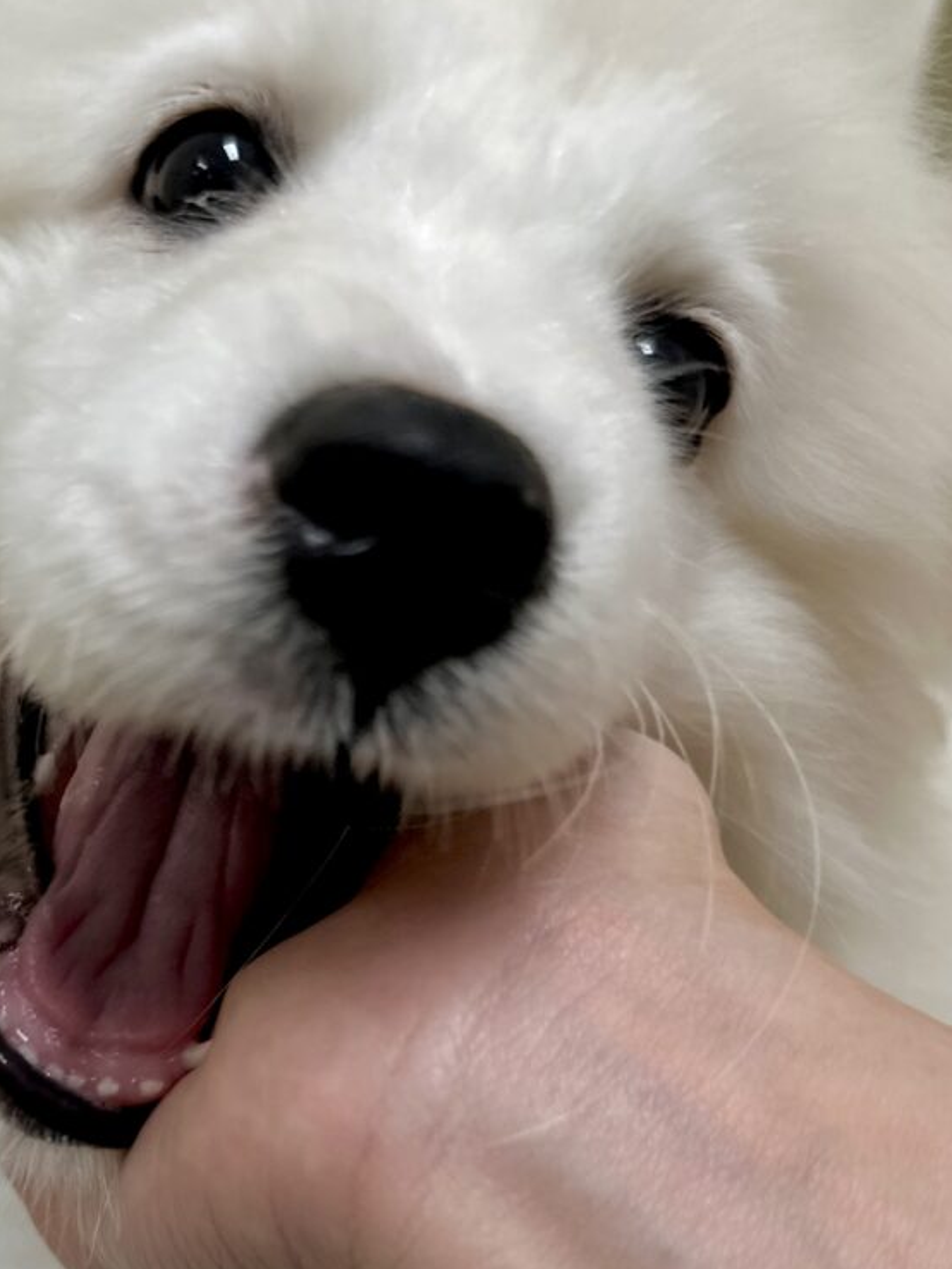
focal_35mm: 39
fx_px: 1429
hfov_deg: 36.8
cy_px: 726
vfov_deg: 47.7
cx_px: 421
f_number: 1.78
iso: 64
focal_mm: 6.86
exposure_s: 1/129
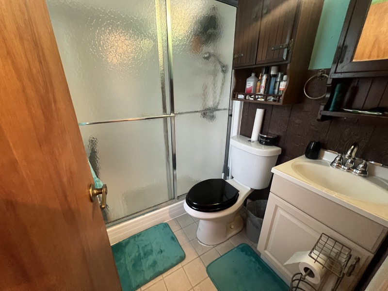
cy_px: 146
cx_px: 194
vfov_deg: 89.9
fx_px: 146
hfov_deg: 106.2
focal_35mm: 13
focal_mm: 1.57
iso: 500
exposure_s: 1/60
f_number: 1.8
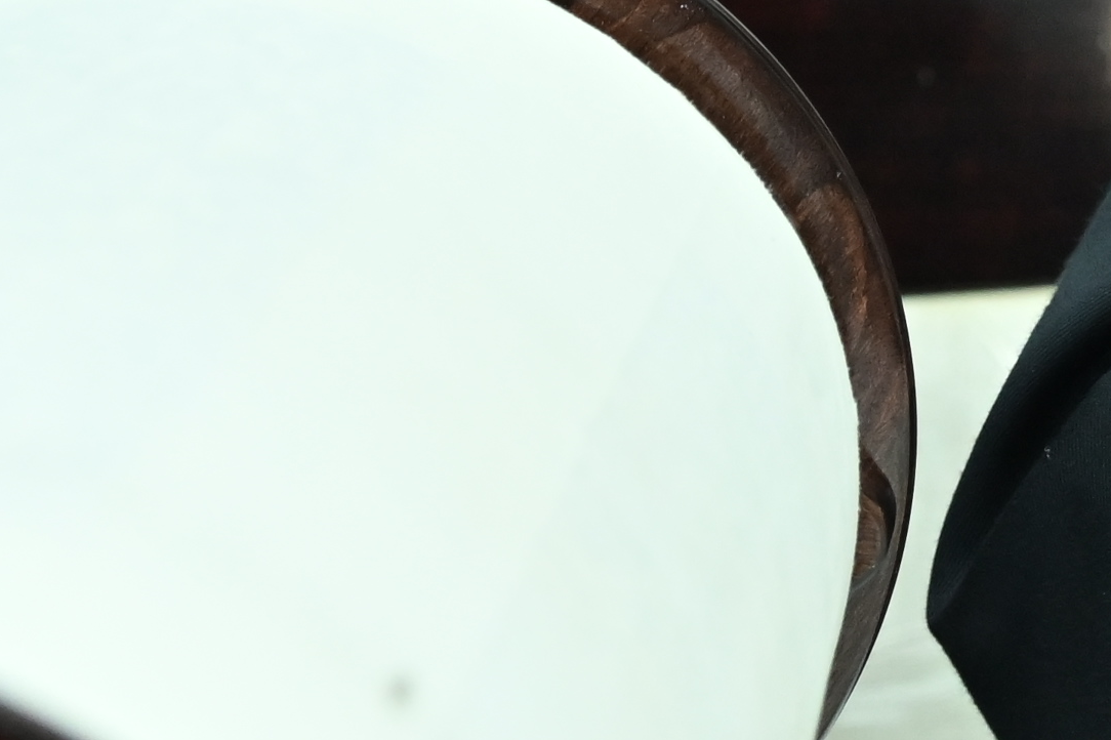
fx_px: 7404
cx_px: 2823
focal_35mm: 240
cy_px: -418
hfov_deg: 7.9
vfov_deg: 5.7
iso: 1250
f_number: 5.6
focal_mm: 42
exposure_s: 1/200
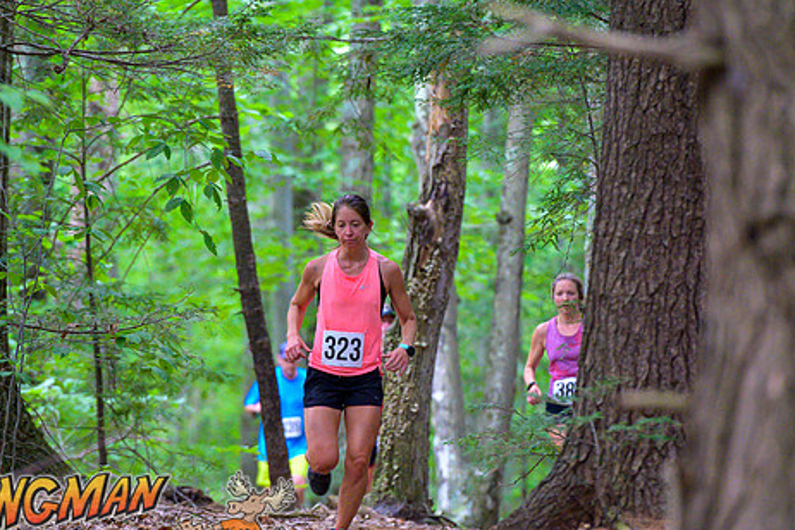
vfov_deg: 5.5
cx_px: 408
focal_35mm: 251
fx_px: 5542
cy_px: 315
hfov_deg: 8.2
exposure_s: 1/200
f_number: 4
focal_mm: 200
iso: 8000
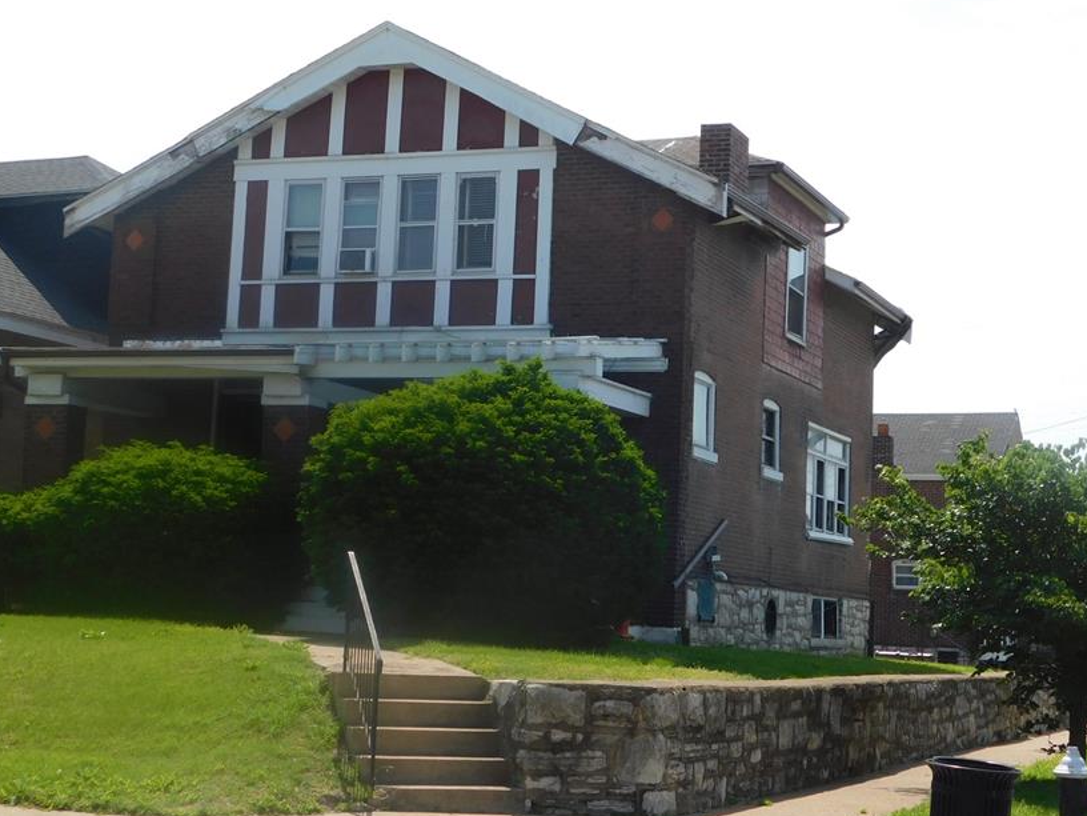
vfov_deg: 22.9
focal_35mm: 64
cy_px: 385
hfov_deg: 30.2
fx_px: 2010
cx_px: 610
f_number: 3.8
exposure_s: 1/1000
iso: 125
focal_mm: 9
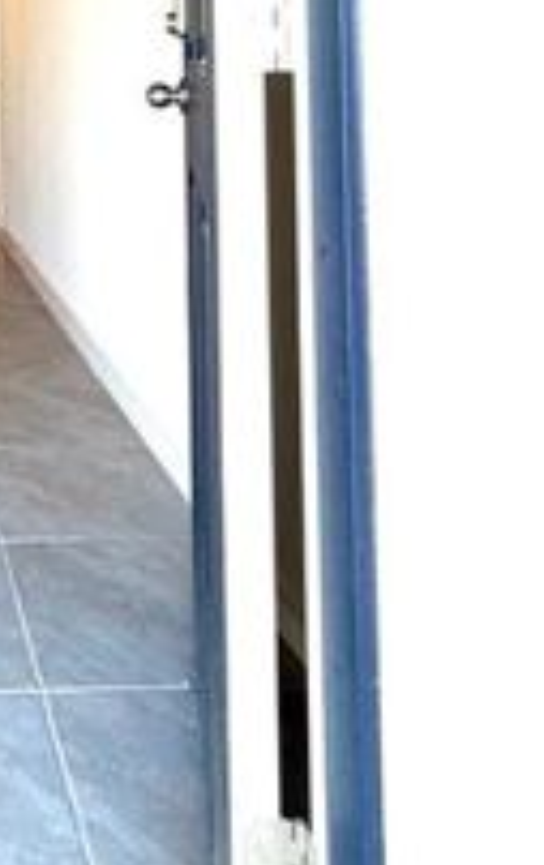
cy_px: 30
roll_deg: +0.1
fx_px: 921
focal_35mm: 39
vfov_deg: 44.1
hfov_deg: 28.1
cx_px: -131
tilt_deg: +2.0
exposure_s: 1/120
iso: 64
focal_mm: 2.22
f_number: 2.2
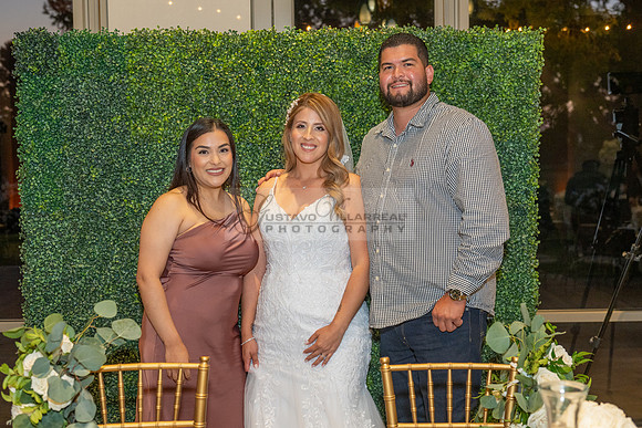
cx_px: 321
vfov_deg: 26.7
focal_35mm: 51
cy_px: 228
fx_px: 902
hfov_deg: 39.2
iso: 800
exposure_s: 1/160
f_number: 3.5
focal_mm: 42
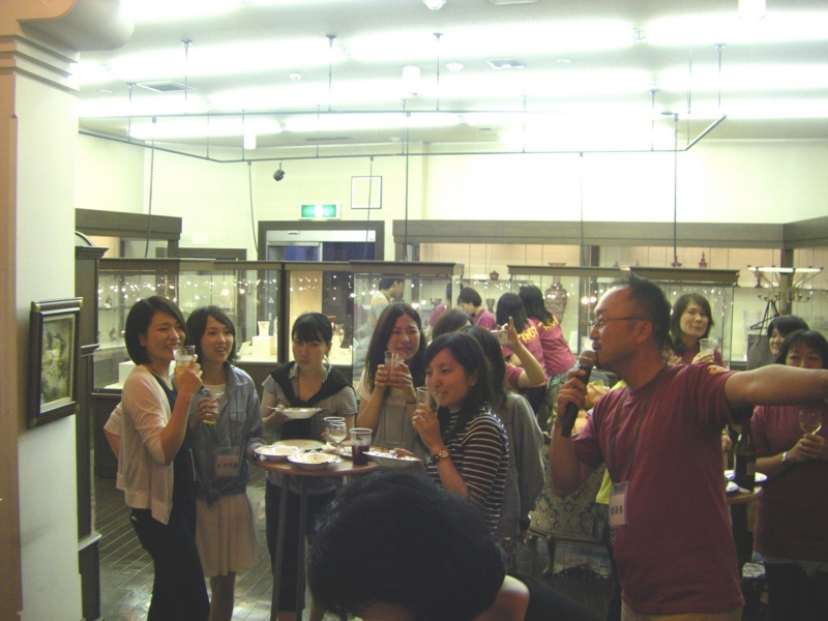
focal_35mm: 38
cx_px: 414
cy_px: 310
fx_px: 909
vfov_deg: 37.7
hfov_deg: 49.0
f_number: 3.5
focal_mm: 6.3
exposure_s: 1/50
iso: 250
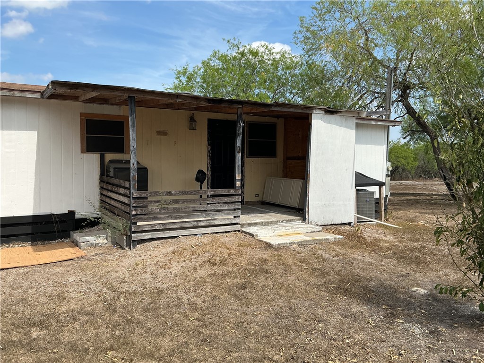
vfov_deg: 48.2
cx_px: 242
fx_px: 405
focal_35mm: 29
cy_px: 182
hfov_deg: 61.7
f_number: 1.8
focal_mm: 3
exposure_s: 1/1984
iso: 25
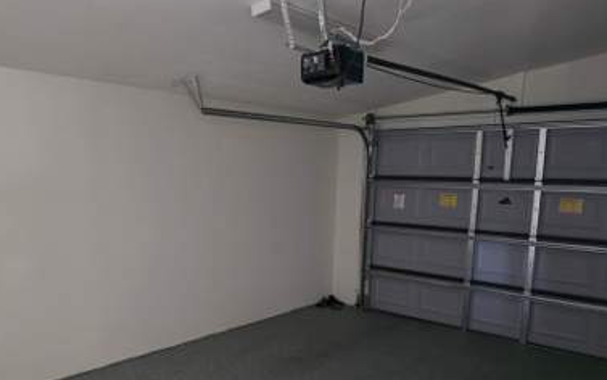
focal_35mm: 31
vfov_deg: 40.2
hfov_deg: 61.1
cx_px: 277
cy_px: 248
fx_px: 513
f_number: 1.7
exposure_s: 1/40
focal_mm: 6.3
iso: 1600
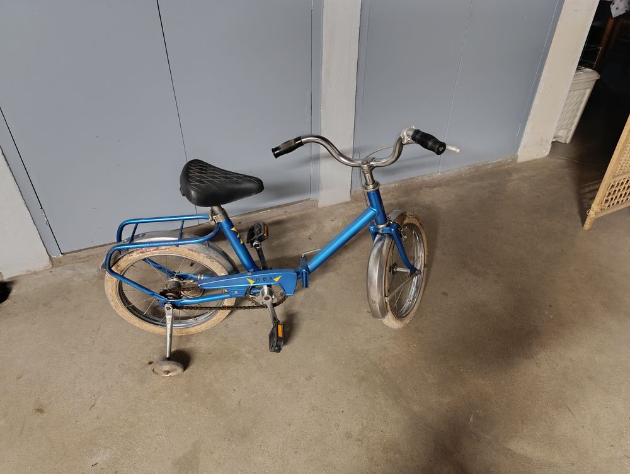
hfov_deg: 73.8
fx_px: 419
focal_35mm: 23
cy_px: 237
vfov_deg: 59.0
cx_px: 315
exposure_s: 1/14.3
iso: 1250
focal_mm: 6.14
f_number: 1.6
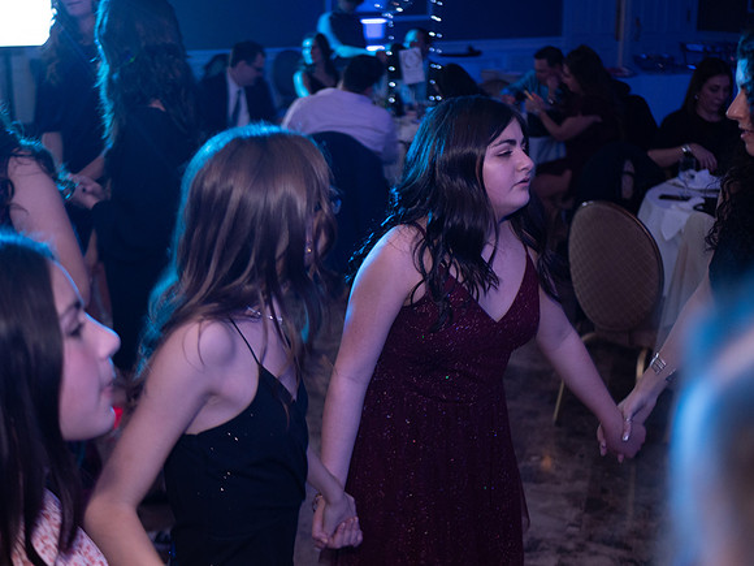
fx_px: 1089
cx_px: 377
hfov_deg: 38.2
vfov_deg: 29.1
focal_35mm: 50
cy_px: 283
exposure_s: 1/60
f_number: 1.7
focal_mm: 25
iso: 800
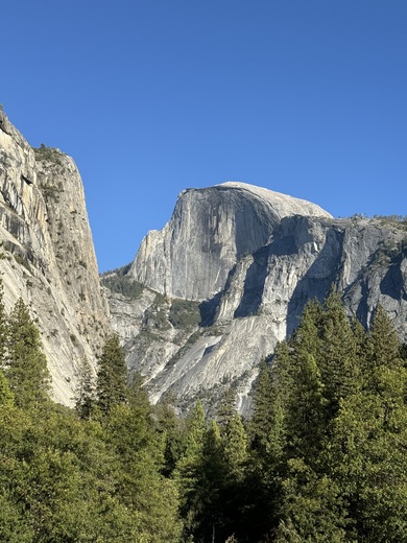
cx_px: 204
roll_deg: +0.8
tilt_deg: +16.4
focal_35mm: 48
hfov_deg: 30.3
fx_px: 752
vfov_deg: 39.7
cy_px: 272
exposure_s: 1/2611
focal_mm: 6.76
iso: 64
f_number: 1.78
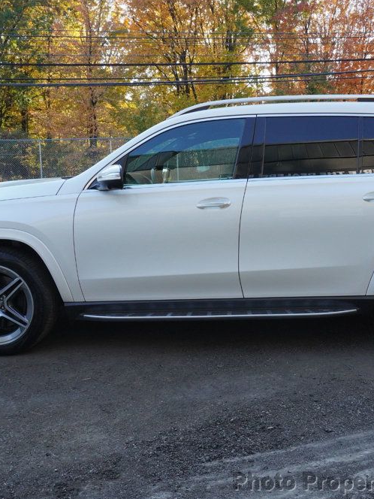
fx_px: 576
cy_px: 248
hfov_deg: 35.6
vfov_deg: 46.8
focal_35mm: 40
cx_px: 248
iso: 1000
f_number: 9
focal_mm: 18
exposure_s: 1/250
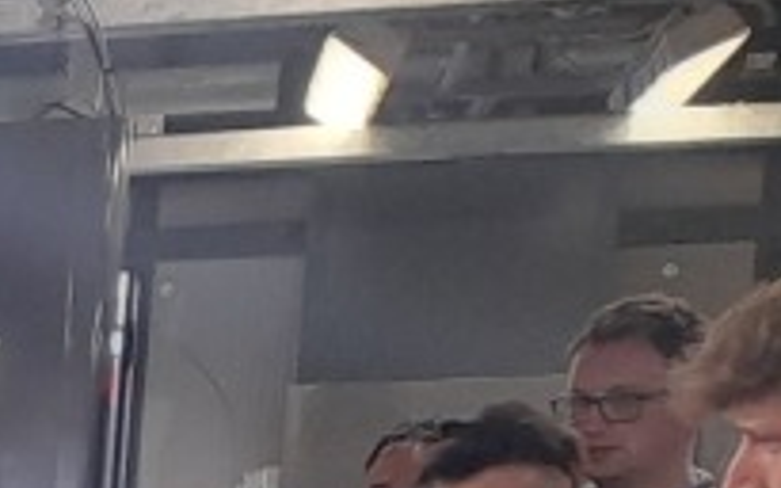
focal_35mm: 207
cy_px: 1548
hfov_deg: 8.0
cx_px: -1893
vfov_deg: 5.8
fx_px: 4405
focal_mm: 4.6
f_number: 2
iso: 100
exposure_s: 1/50
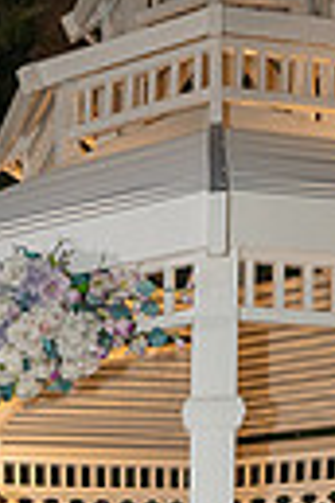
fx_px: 1172
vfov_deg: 19.7
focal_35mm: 84
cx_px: 12
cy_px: 827
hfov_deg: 16.0
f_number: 4
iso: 1600
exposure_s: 1/200
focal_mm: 24
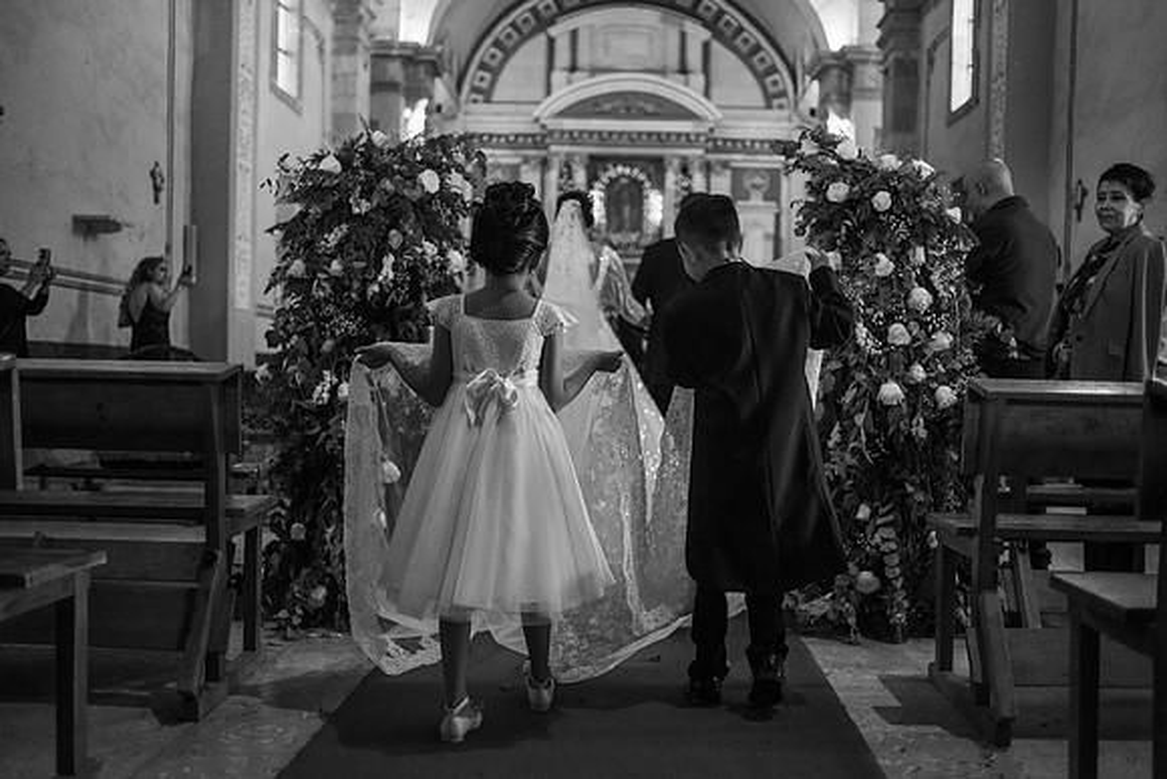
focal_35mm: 35
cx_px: 584
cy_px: 390
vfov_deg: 37.9
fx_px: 1135
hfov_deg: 54.4
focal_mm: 35
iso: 1600
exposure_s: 1/800
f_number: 2.5
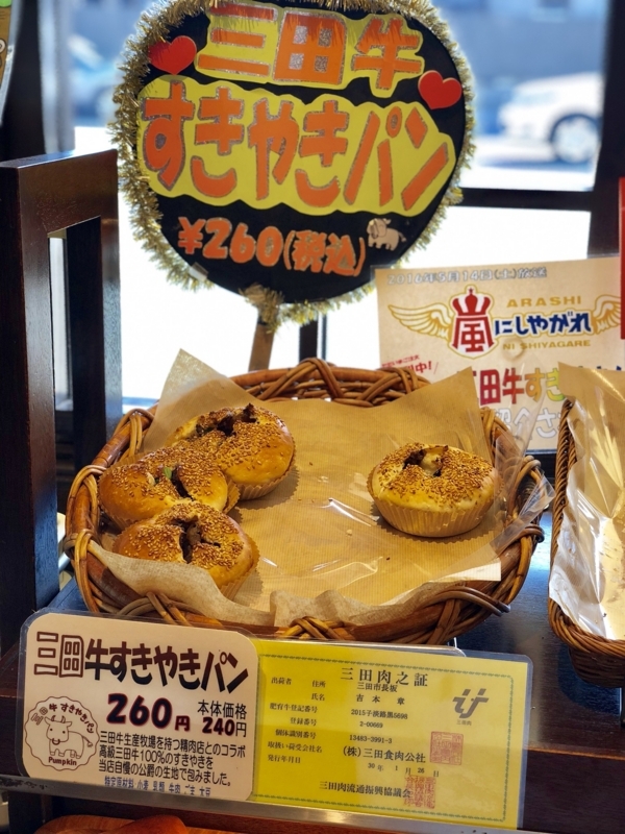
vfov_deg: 36.8
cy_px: 417
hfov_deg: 28.0
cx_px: 312
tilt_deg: -14.6
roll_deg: -1.2
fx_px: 1252
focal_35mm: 52
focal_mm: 6
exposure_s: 1/60
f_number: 2.4
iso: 20
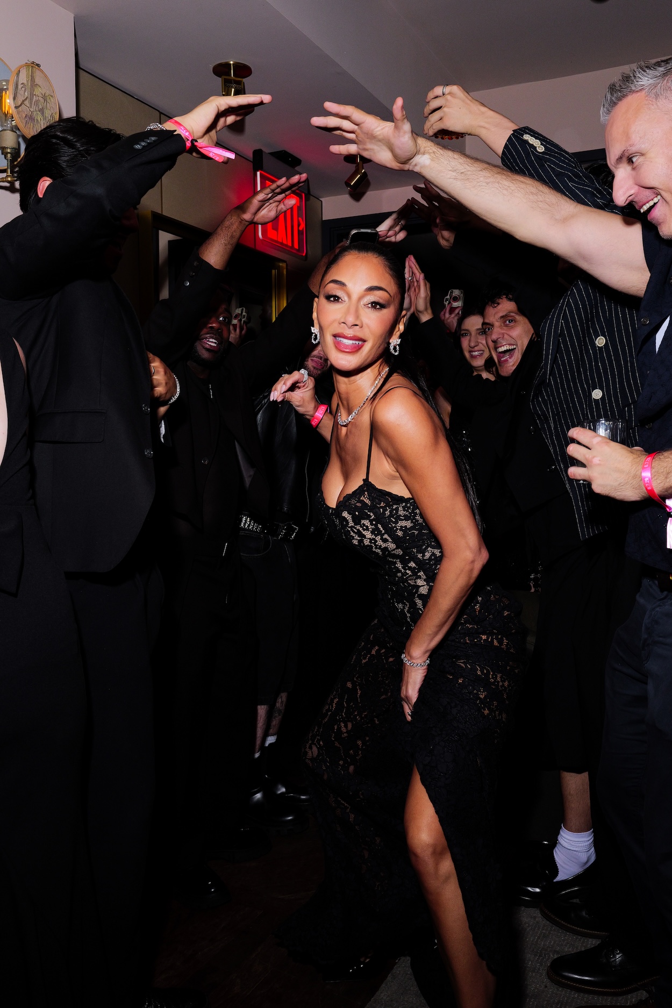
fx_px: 784
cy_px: 504
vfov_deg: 65.5
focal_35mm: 28
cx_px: 336
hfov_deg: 46.4
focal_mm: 28
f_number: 7.1
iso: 800
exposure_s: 1/60
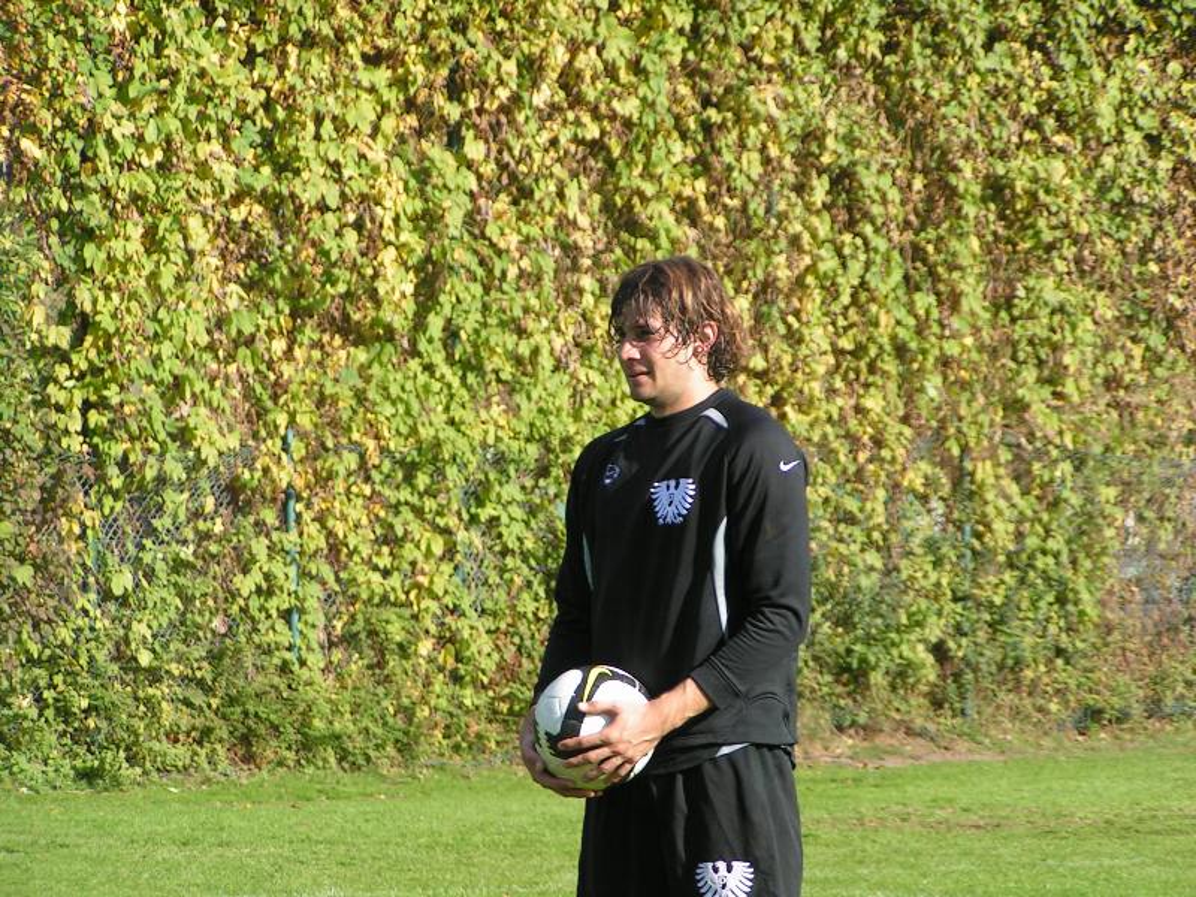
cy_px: 448
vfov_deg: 7.5
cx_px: 598
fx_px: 6806
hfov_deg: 10.0
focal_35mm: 197
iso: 50
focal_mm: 30.1
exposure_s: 1/400
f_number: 3.5
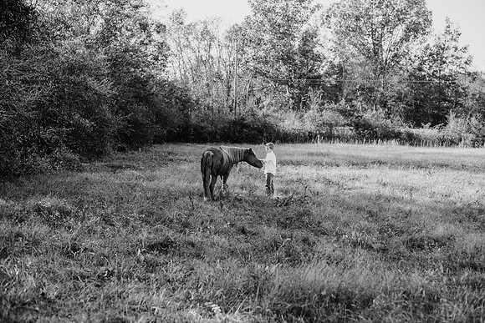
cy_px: 162
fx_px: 674
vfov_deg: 27.0
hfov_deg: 39.6
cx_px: 242
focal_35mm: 50
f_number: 2.8
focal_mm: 50
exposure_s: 1/800
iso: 200
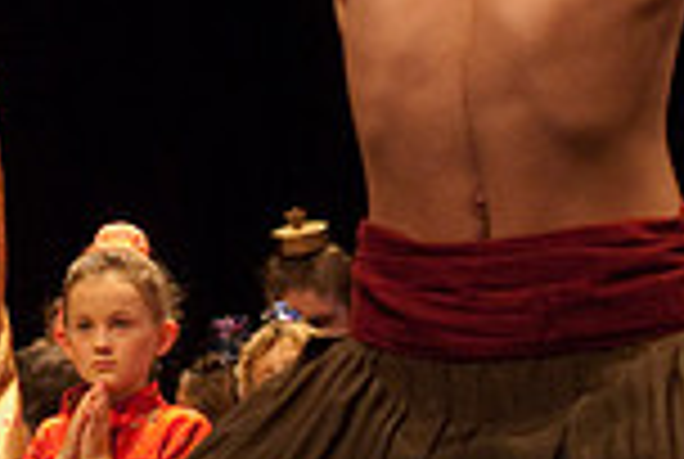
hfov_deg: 10.3
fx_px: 3806
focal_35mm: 200
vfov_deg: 6.8
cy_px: -184
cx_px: 198
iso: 1000
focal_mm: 35
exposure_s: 1/125
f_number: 2.8
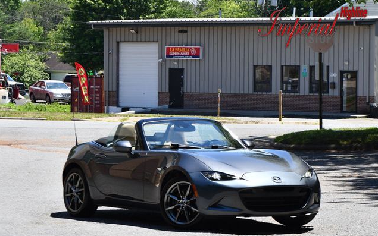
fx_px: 1556
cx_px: 189
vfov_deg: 8.7
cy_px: 122
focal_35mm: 151
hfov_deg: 13.9
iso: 160
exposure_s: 1/250
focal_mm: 98
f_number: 8
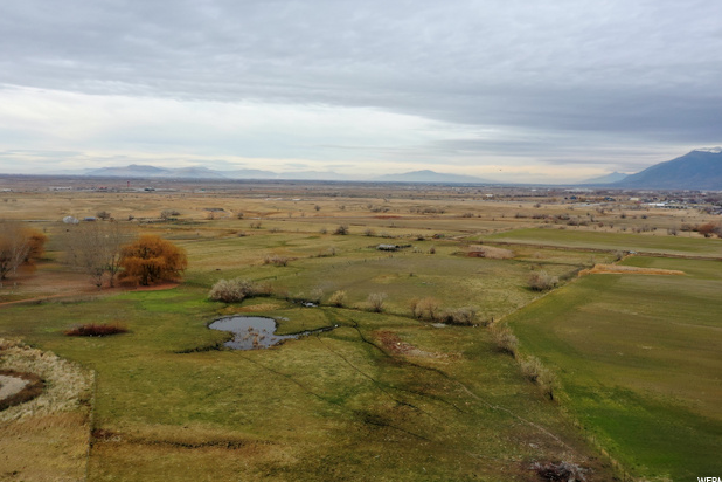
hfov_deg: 63.7
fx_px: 582
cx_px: 361
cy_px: 236
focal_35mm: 29
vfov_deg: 45.0
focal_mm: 10.26
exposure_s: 1/240
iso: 100
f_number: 5
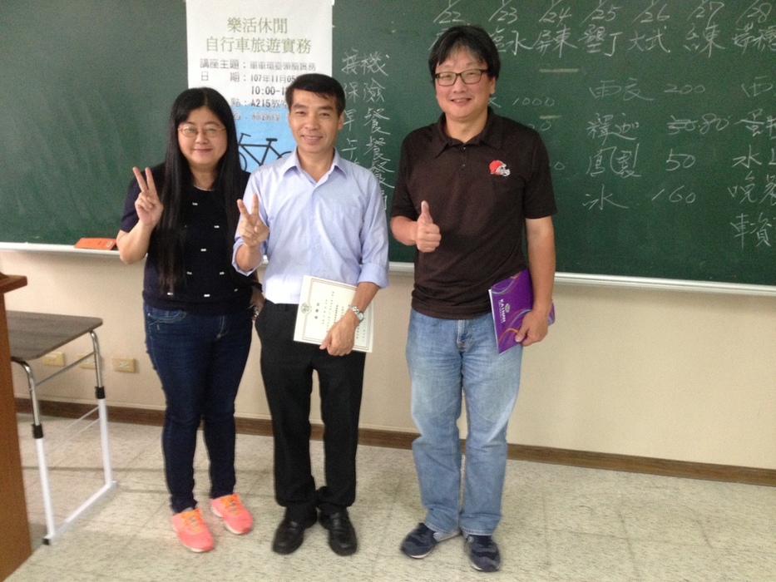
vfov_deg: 43.0
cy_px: 291
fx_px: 740
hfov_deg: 55.3
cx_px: 388
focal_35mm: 33
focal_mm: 4.12
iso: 320
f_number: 2.4
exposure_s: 1/20
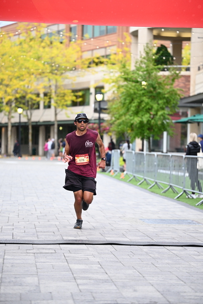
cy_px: 152
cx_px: 102
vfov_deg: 20.4
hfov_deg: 13.7
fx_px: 845
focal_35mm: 100
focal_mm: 100
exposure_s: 1/1250
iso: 1250
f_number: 2.8
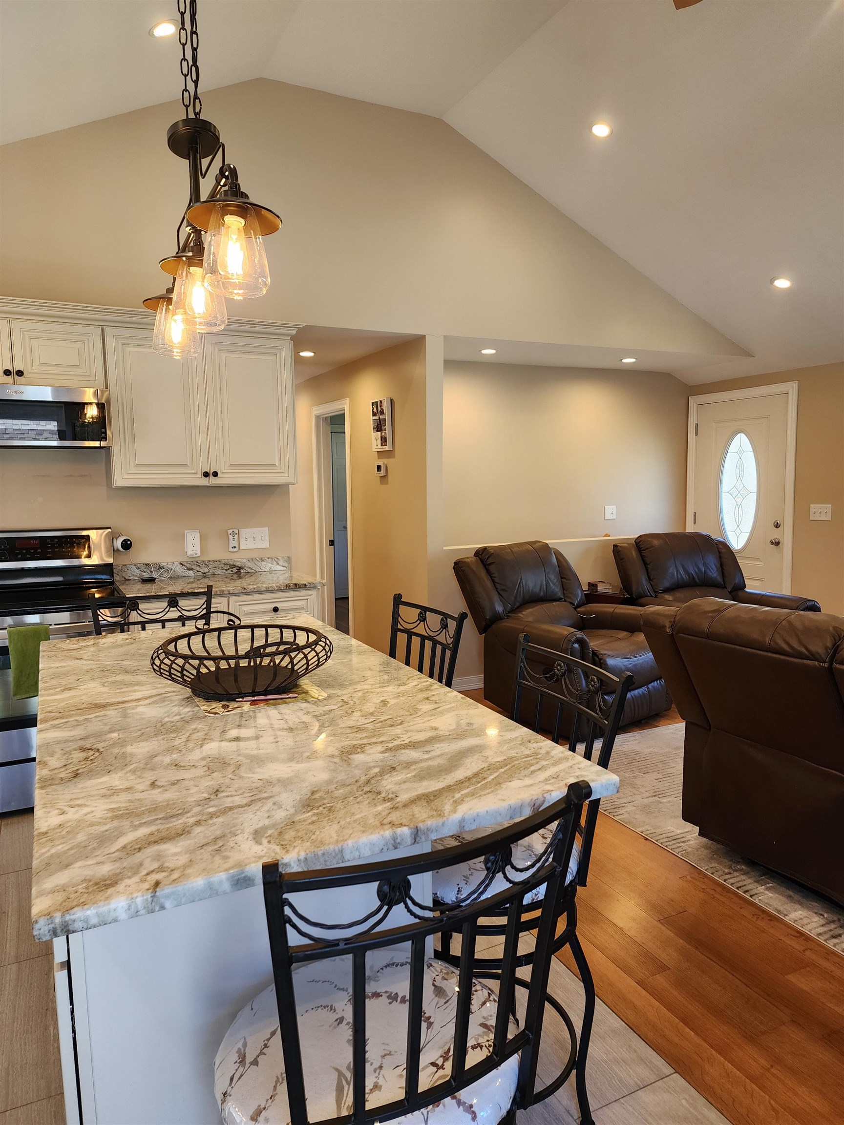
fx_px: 748
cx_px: 422
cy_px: 562
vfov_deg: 73.9
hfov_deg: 58.9
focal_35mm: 23
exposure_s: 1/120
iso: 160
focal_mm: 6.4
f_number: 1.8
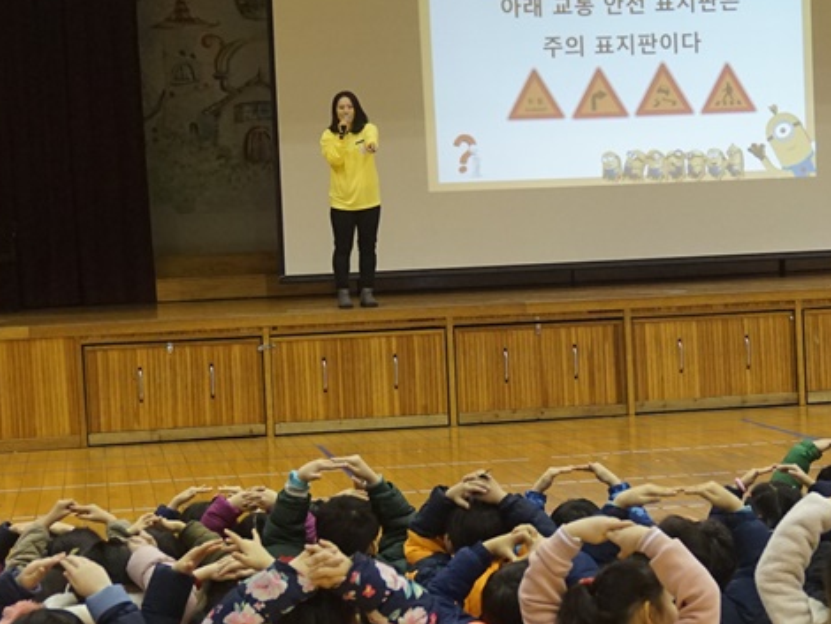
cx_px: 575
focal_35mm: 95
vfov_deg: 15.6
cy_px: 322
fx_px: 2282
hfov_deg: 20.5
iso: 1600
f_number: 5
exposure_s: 1/60
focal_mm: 31
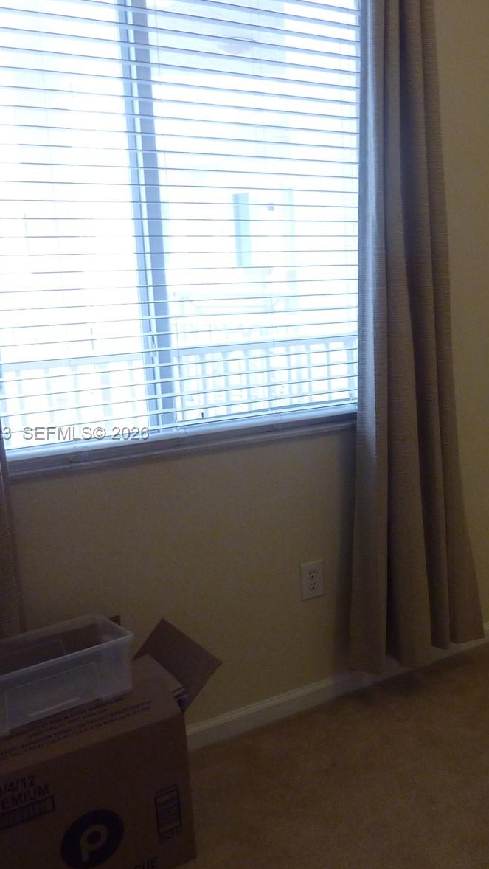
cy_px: 434
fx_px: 853
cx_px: 509
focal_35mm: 37
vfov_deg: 54.0
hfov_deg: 29.5
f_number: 3.3
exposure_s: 1/30
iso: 200
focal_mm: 4.1
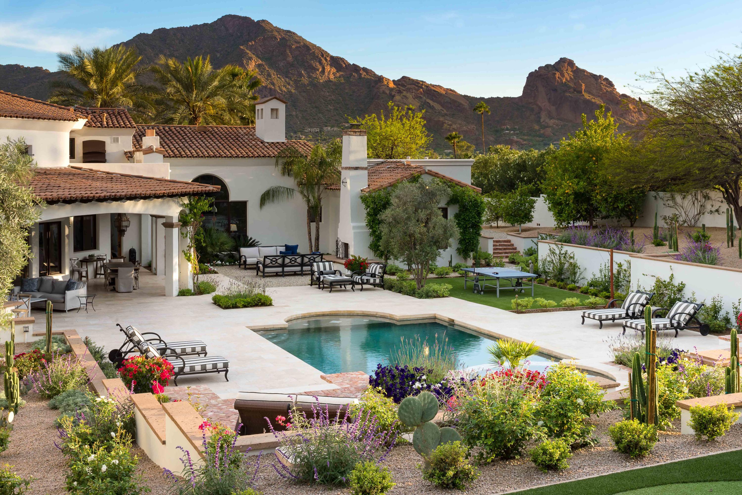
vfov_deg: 29.9
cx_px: 371
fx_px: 928
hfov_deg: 43.6
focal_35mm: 45
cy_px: 248
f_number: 16
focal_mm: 45
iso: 160
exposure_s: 1/13
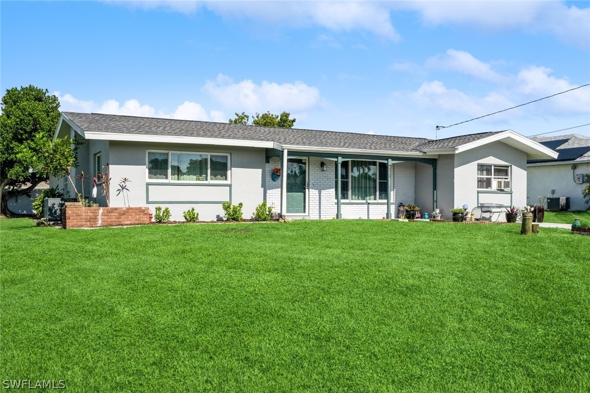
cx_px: 295
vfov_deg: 41.1
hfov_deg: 58.7
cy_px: 196
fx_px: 524
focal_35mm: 32
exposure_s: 1/800
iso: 200
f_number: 8
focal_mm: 32
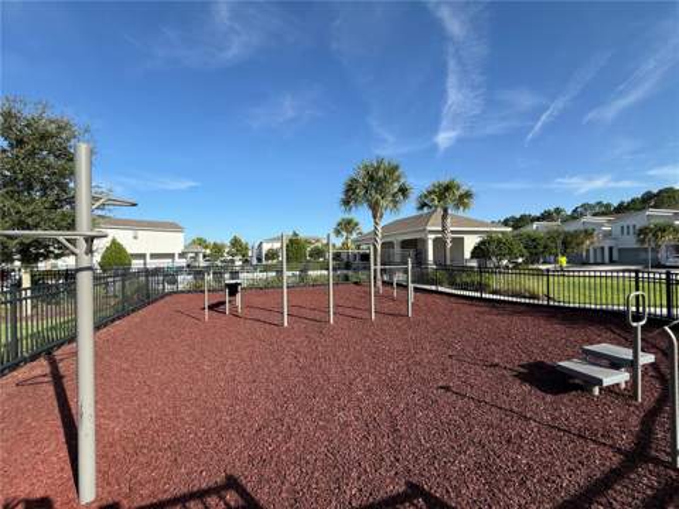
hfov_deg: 102.1
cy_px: 254
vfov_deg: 85.7
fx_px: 275
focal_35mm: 14
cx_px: 340
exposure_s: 1/1312
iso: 50
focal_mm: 2.22
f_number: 2.2
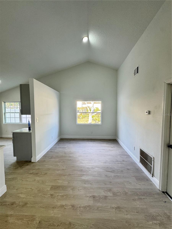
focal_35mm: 14
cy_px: 114
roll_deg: -0.1
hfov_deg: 85.7
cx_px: 86
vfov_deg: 102.1
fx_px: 93
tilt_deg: -2.5
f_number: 2.2
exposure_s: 1/99
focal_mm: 2.22
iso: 100
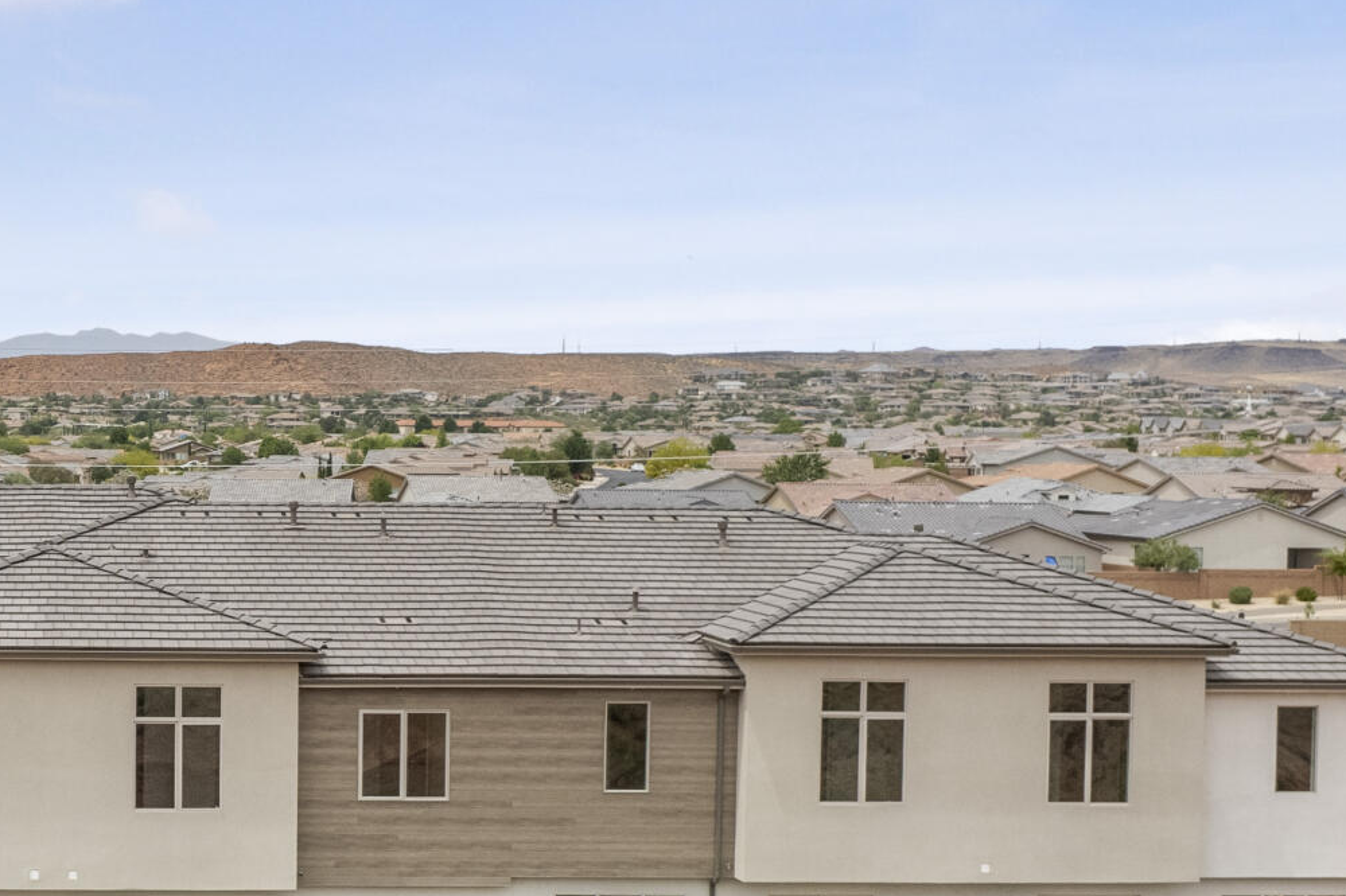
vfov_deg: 20.5
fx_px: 2467
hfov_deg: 28.9
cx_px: 57
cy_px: 639
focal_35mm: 66
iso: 100
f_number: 2.8
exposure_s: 1/730
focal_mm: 8.38
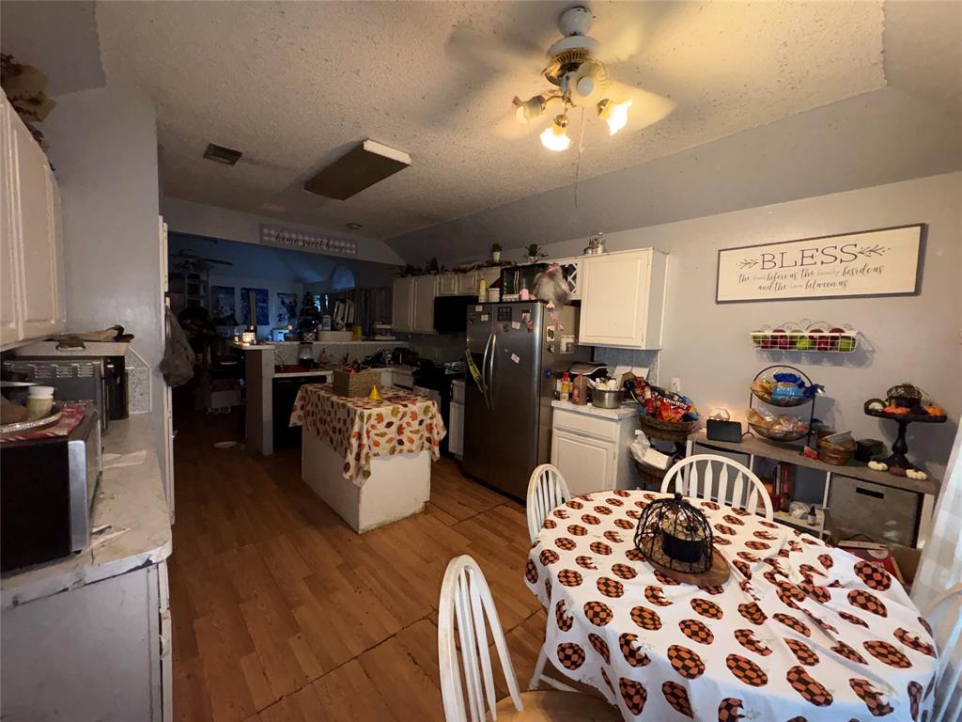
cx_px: 481
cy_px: 361
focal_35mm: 14
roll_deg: -1.4
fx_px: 389
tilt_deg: -3.9
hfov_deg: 102.1
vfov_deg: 85.7
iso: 200
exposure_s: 1/60
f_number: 2.2
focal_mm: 2.22
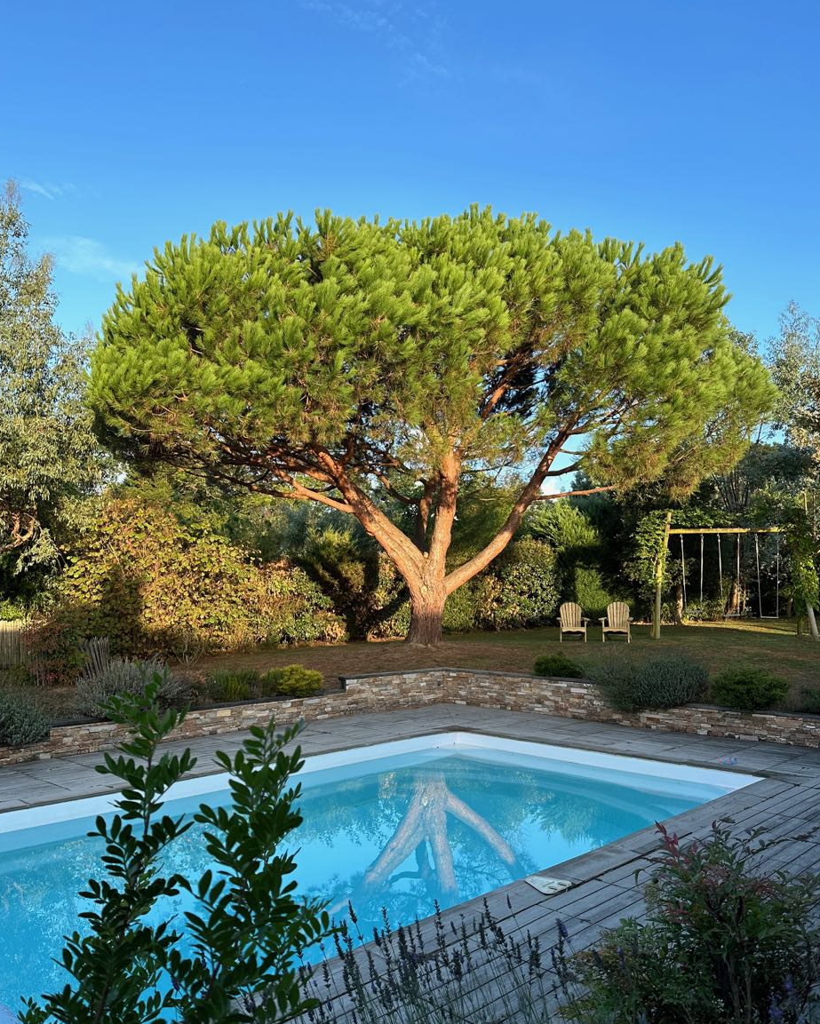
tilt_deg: +2.4
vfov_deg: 65.9
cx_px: 404
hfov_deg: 54.9
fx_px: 788
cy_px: 557
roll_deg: -0.6
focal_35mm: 26
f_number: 1.78
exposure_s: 1/962
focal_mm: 6.86
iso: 80
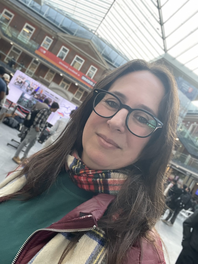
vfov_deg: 60.0
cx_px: 99
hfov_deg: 46.8
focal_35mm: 30
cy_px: 132
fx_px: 229
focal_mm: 2.71
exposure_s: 1/60
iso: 100
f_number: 2.2
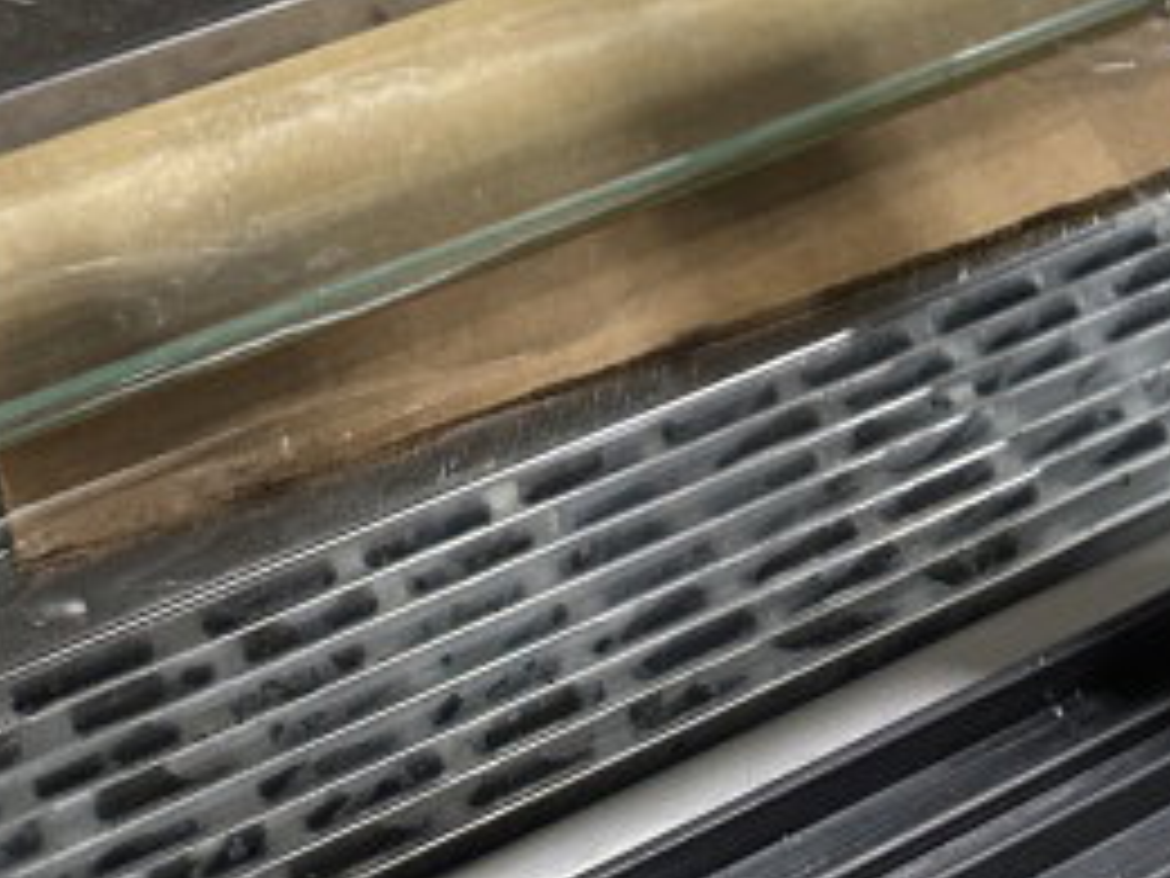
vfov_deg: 15.6
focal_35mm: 75
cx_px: 738
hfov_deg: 25.9
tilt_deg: -30.2
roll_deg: -9.2
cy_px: -876
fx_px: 2535
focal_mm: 6.86
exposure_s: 1/60
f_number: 1.78
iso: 320
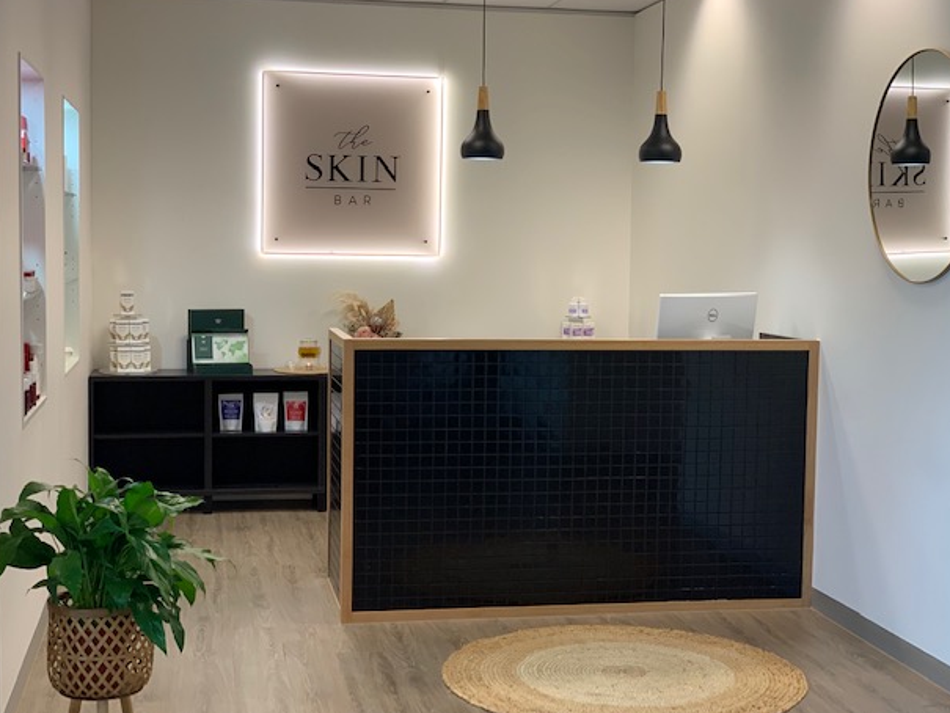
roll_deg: -1.1
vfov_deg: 26.6
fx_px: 1510
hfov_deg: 34.9
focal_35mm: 55
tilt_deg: -3.6
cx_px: 484
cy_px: 360
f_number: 2.4
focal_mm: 6
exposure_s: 1/50
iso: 80
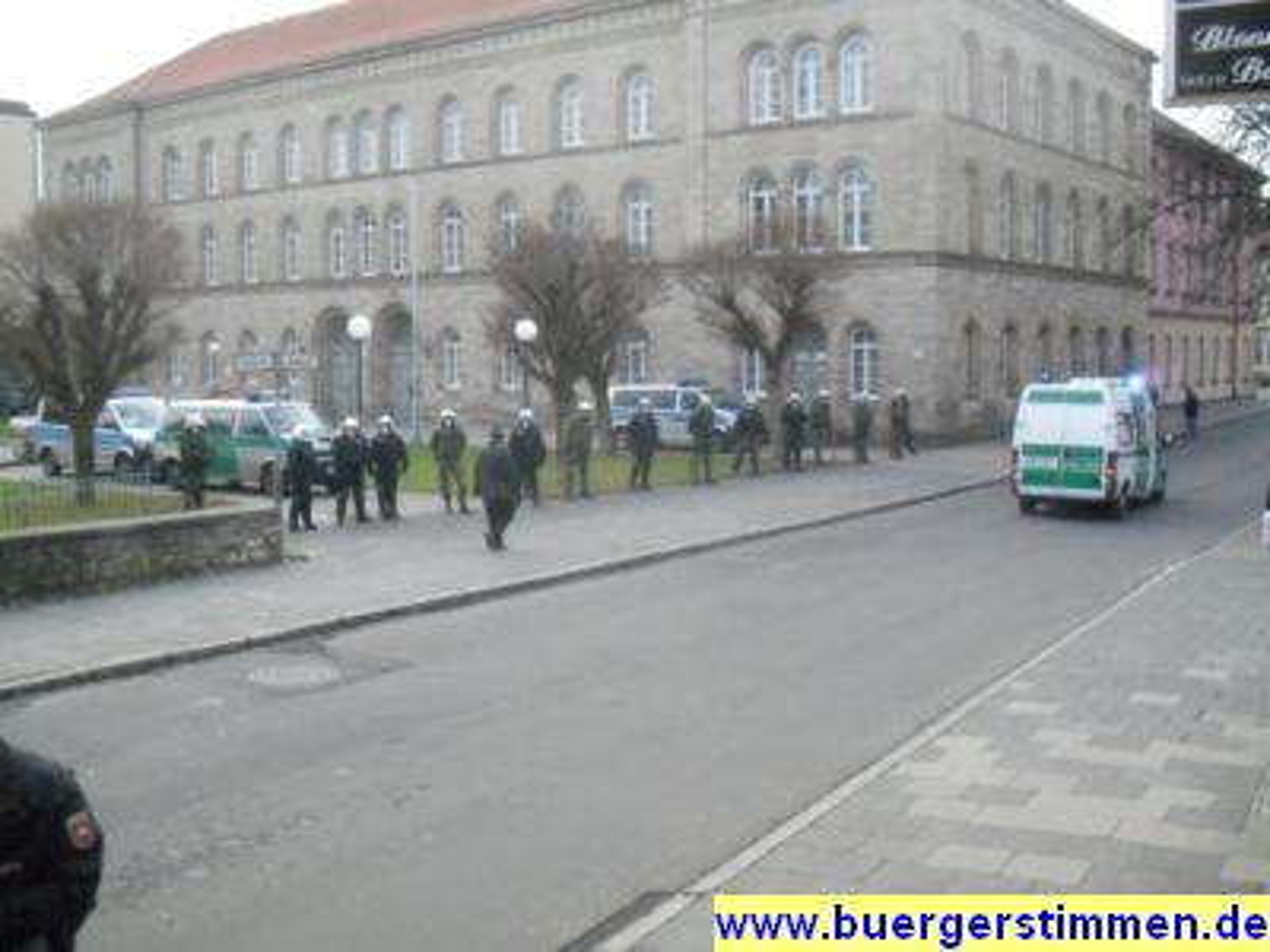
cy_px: 476
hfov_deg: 52.6
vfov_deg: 40.7
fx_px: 1284
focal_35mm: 35
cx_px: 635
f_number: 8.4
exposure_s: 1/180
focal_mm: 6.3
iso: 800
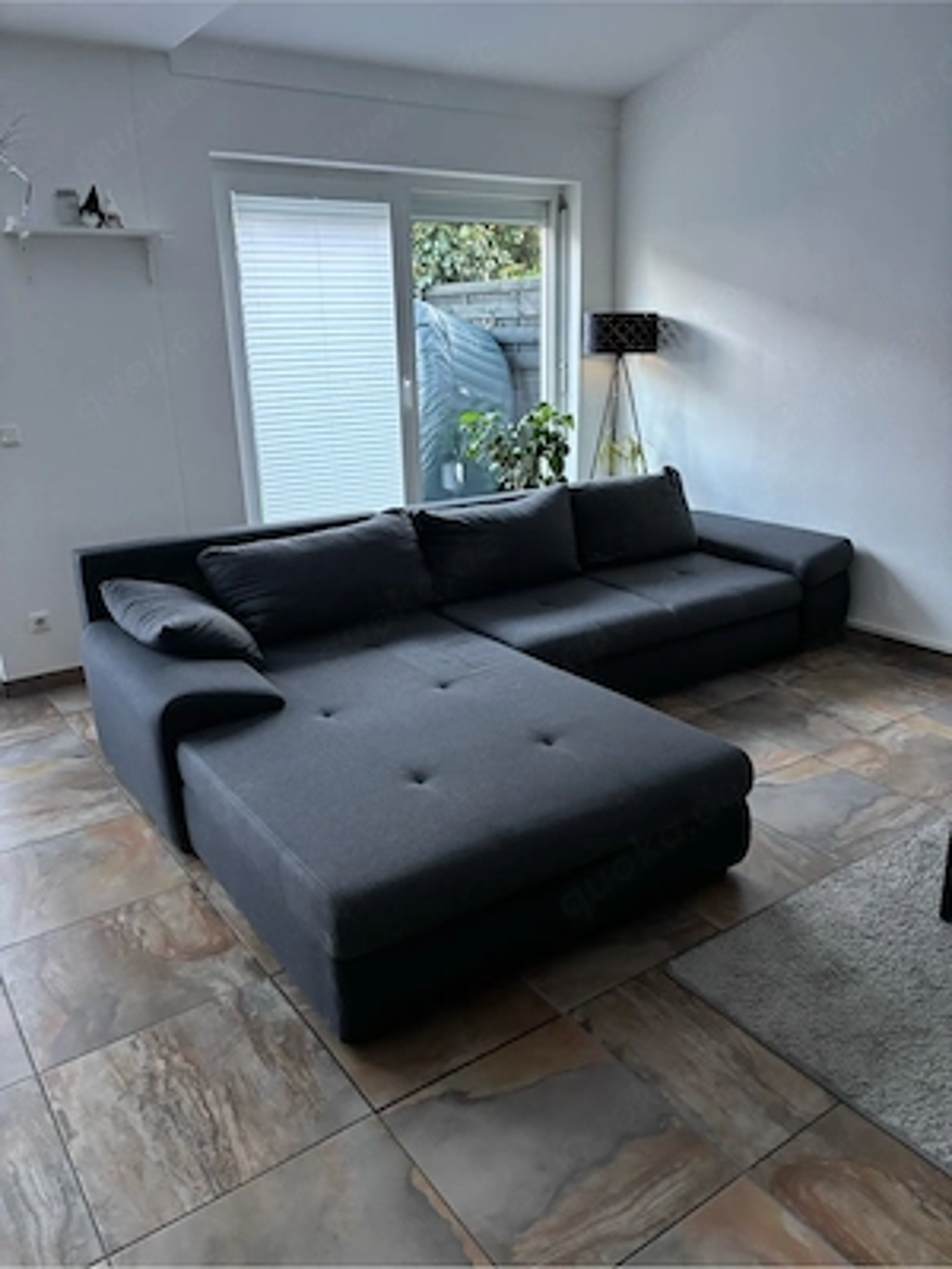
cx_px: 476
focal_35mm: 26
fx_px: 953
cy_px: 634
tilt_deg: -18.3
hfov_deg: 53.1
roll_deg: +0.9
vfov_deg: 67.3
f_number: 1.6
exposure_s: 1/60
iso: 400
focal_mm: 5.96
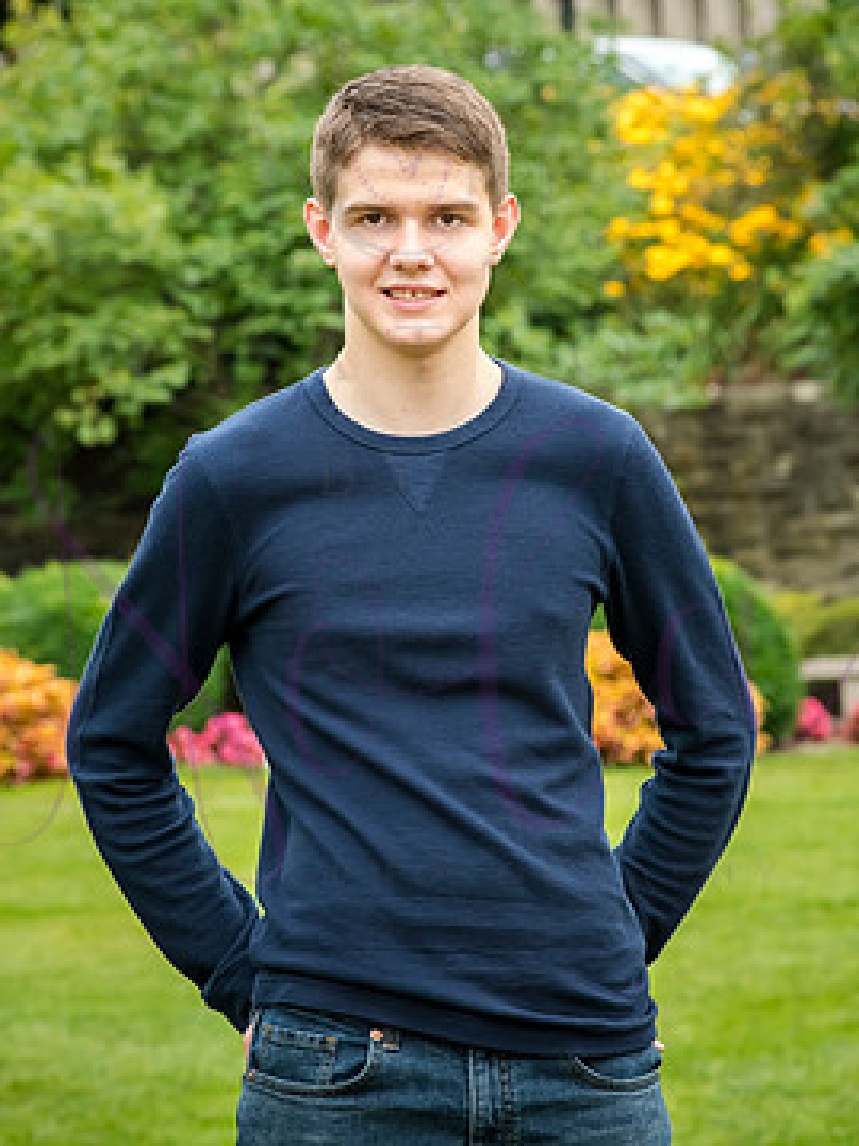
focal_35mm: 187
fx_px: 6191
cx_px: 415
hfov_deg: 7.9
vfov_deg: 10.6
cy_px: 466
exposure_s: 1/320
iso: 640
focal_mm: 155
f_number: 11
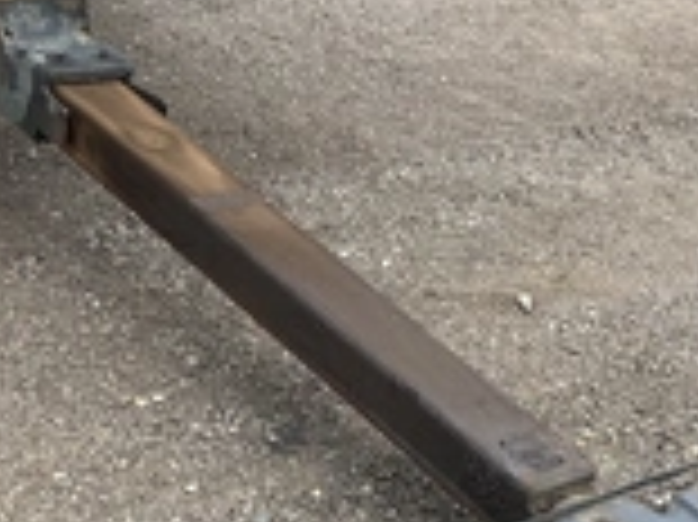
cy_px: 414
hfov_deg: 25.9
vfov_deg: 19.4
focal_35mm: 75
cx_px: 468
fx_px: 1511
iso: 25
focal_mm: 3
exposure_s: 1/545
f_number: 1.8
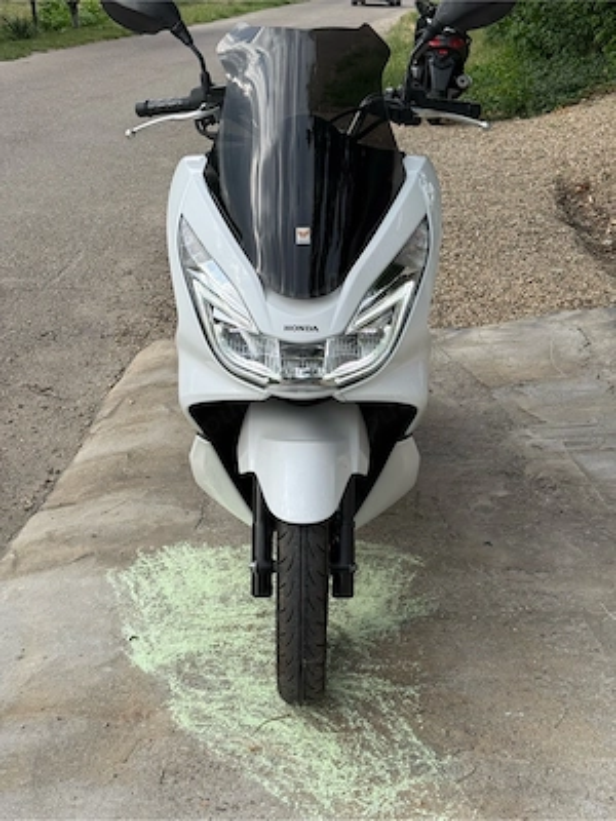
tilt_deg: -20.8
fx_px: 1139
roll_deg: -2.5
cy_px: 410
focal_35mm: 48
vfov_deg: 39.7
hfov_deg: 30.3
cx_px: 308
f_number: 1.78
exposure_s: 1/1167
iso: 80
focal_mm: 6.76
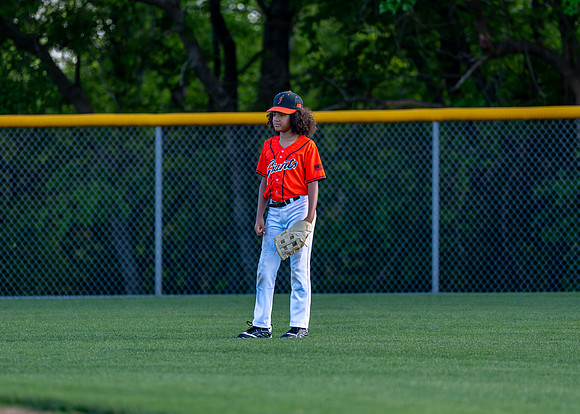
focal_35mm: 383
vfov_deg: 3.8
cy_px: 215
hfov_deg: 5.3
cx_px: 280
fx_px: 6314
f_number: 2.8
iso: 400
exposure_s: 1/2500
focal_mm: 200
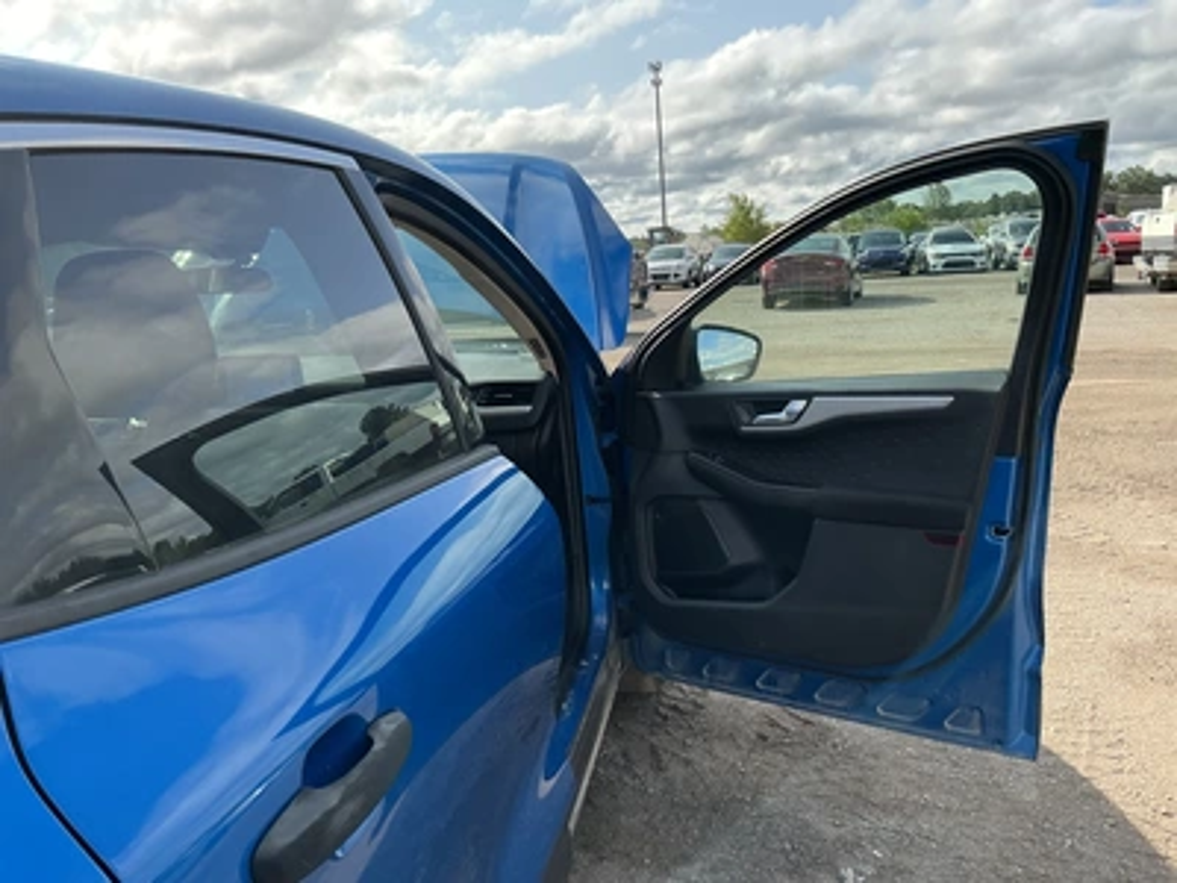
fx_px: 952
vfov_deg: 49.7
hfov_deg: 63.4
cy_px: 442
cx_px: 588
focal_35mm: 28
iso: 25
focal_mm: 3
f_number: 1.8
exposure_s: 1/842
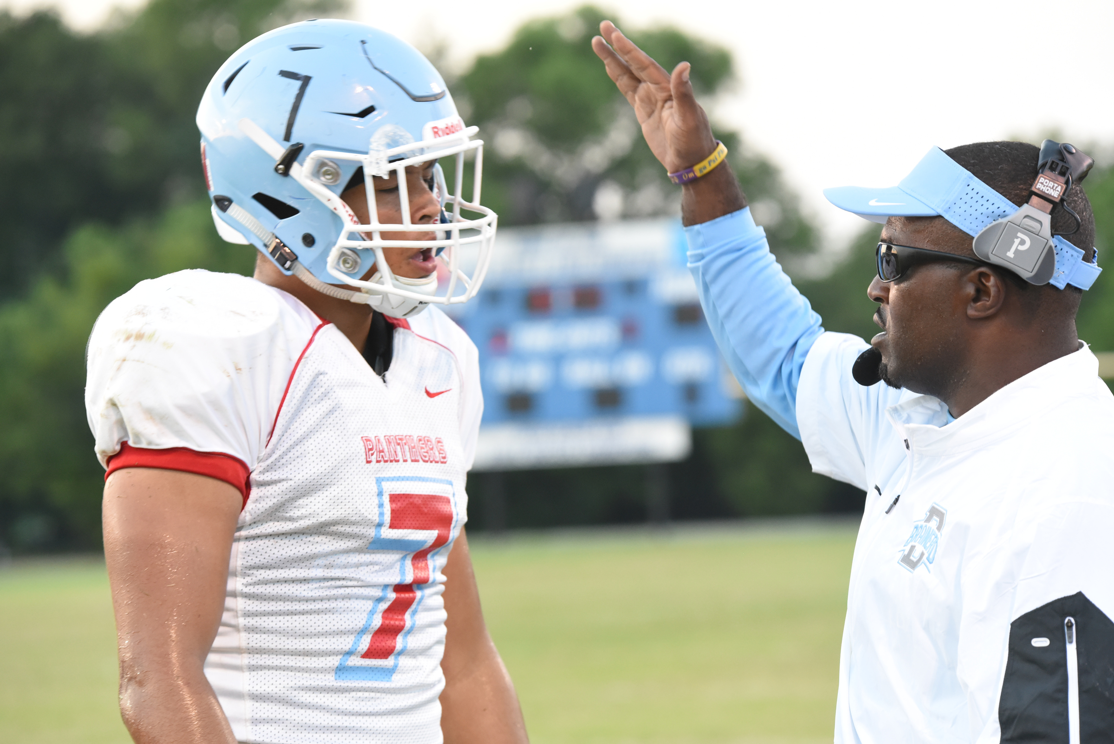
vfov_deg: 9.2
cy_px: 372
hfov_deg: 13.7
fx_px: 4643
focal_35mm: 150
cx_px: 557
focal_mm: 150
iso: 3200
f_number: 5.6
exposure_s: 1/500
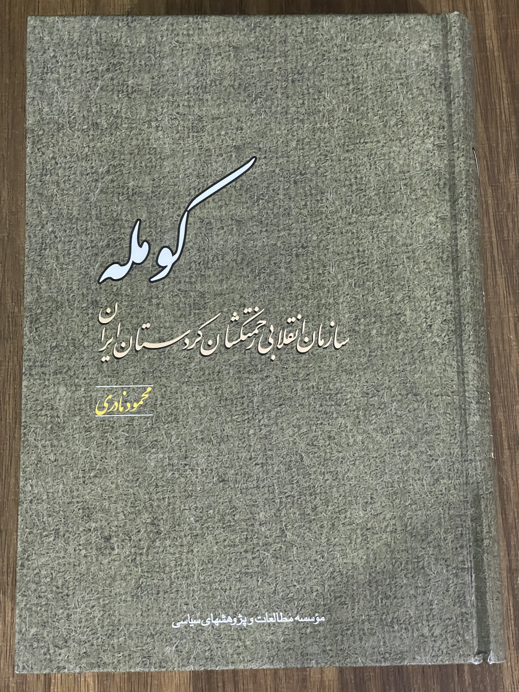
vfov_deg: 36.8
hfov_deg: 28.0
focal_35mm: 52
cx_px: 260
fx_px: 1040
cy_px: 346
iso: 1000
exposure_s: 1/32
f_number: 2
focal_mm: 6
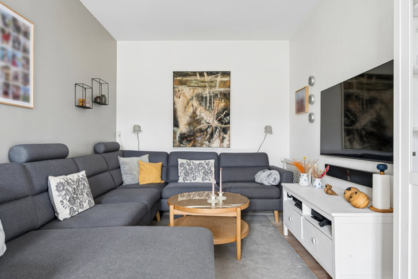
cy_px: 138
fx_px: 262
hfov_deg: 77.1
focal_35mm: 23
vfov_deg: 56.1
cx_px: 194
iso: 400
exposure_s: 1/10
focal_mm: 20.5
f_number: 6.3
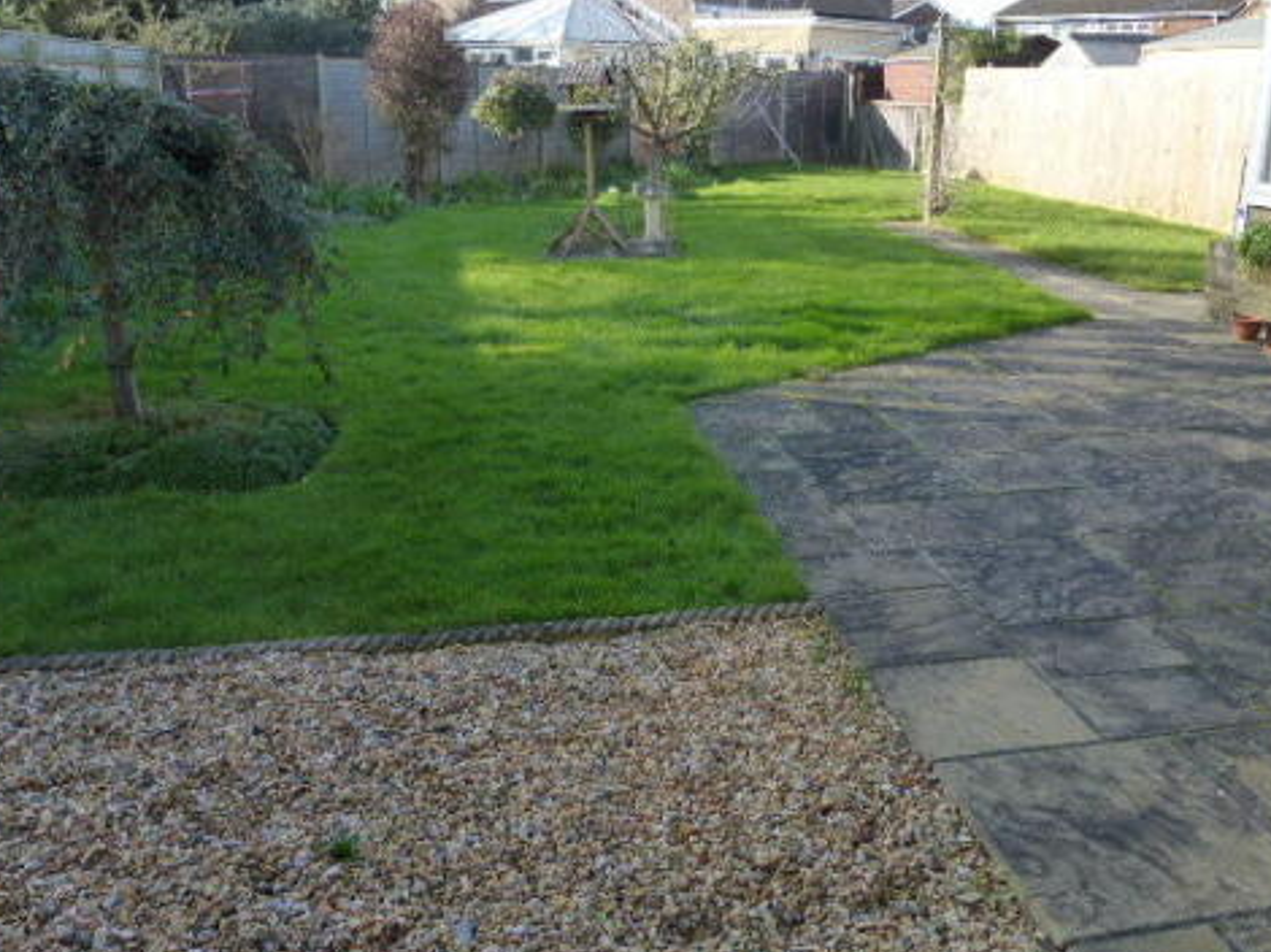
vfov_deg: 45.3
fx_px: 1138
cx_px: 704
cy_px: 415
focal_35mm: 31
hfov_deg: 58.2
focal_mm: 4.3
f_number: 3.3
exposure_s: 1/320
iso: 200
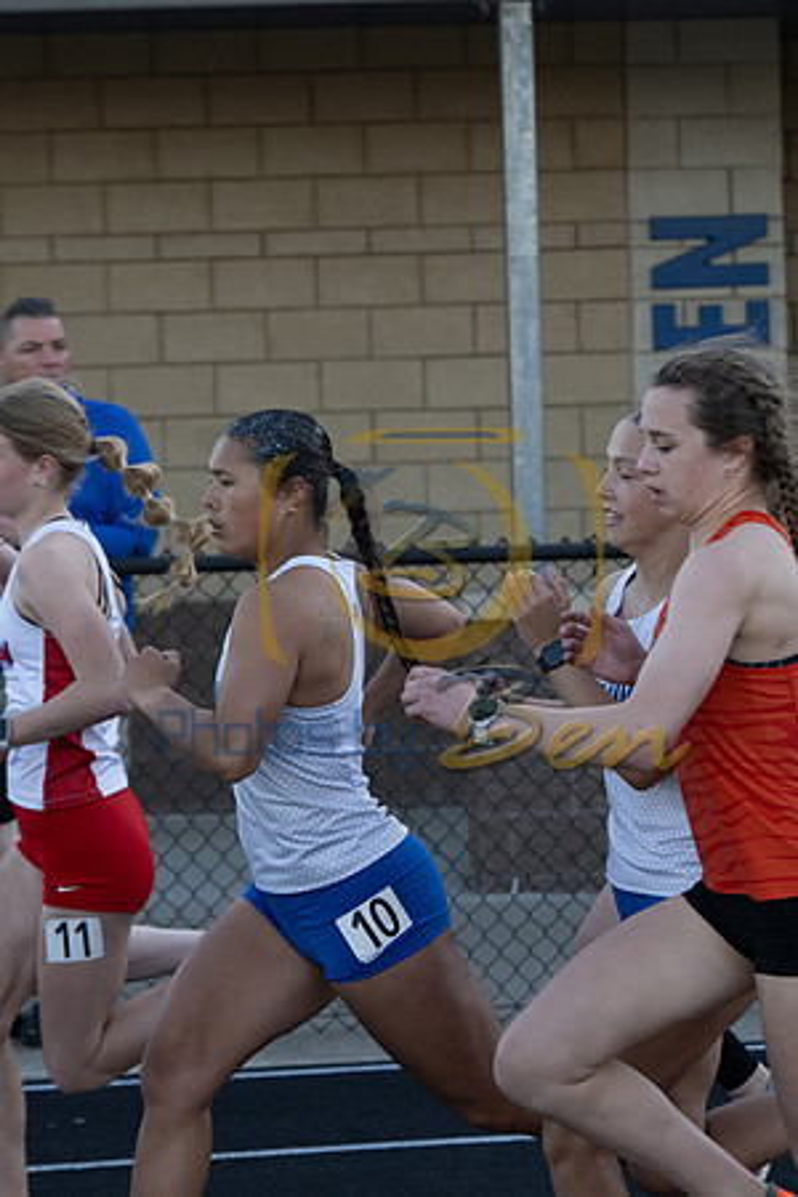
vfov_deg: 16.5
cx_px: 399
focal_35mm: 124
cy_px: 598
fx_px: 4123
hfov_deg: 11.1
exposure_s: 1/1000
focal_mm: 83
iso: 1000
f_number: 5
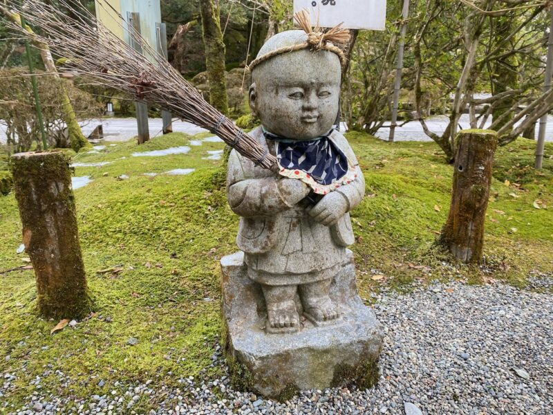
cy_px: 208
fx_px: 415
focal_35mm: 26
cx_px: 276
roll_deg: -2.7
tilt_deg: -17.4
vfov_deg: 53.1
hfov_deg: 67.3
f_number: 1.8
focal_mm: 4.25
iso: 100
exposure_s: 1/121
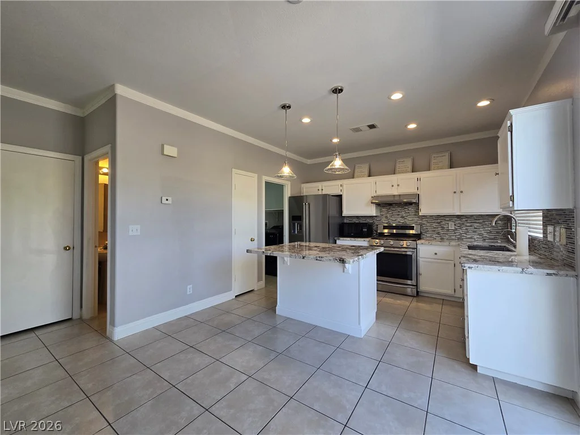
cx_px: 290
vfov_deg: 89.9
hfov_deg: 106.2
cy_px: 218
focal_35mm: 13
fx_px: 218
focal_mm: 2.2
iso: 80
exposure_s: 1/120
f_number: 2.2
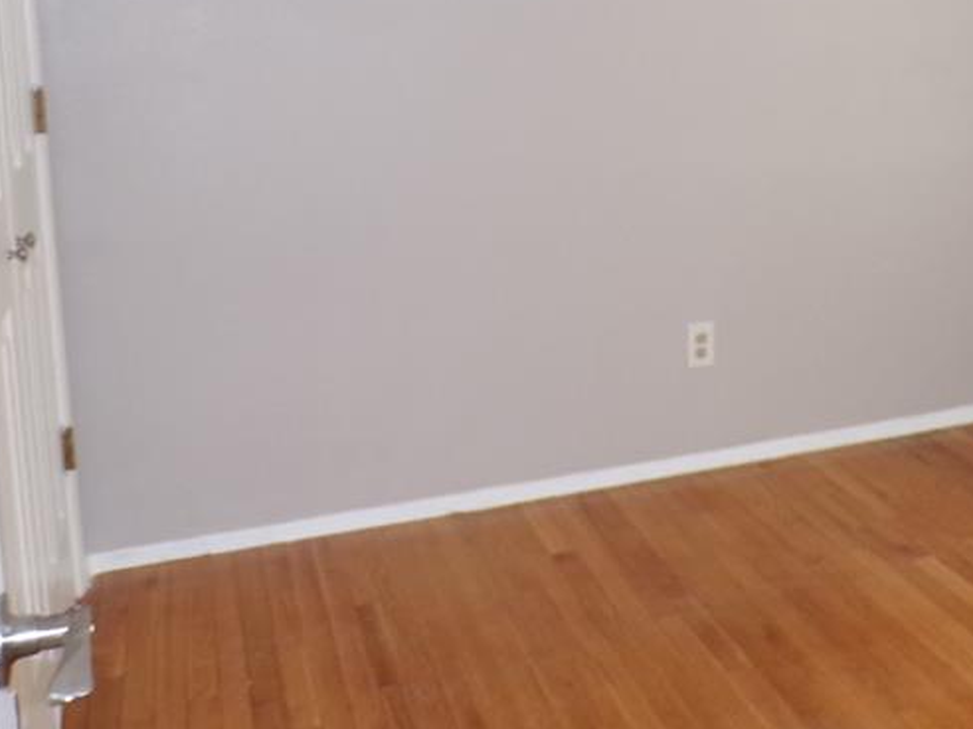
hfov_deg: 36.9
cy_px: 130
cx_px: 777
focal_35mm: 50
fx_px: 1405
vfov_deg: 28.4
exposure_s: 1/17
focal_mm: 4.3
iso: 320
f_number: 3
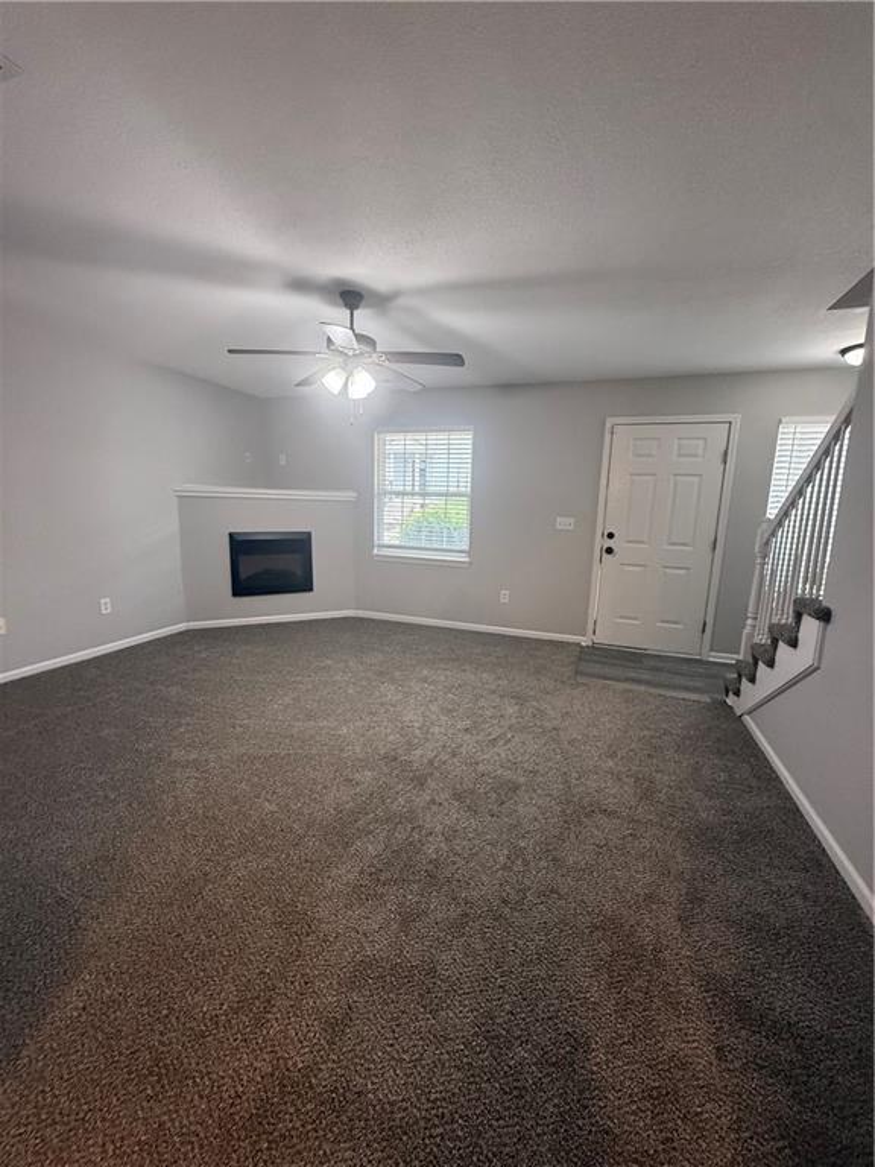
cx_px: 438
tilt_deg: -9.7
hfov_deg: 85.7
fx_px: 472
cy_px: 584
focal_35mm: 14
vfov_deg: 102.1
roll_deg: -1.9
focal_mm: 2.22
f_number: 2.2
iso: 500
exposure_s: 1/120
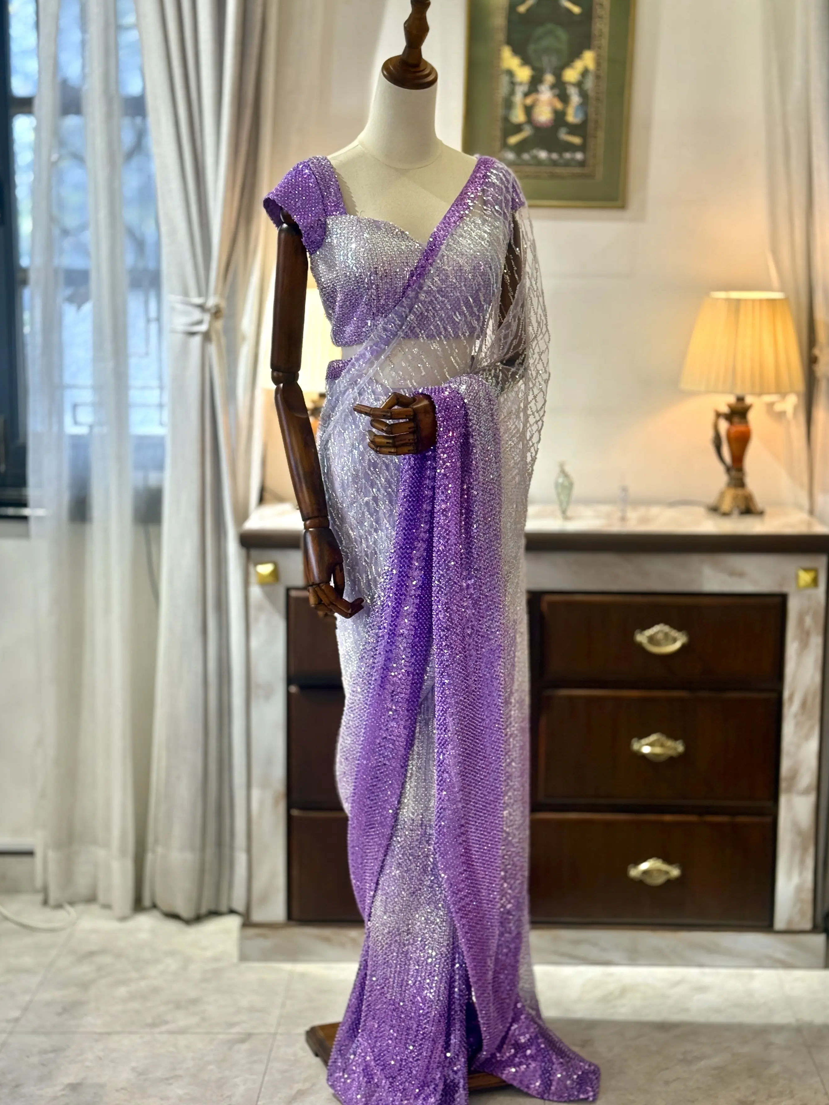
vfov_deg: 36.2
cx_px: 430
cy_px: 570
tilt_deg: -9.3
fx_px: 1692
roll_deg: -0.9
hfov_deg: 27.5
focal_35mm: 53
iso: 64
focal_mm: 6.76
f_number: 1.78
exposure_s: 1/100
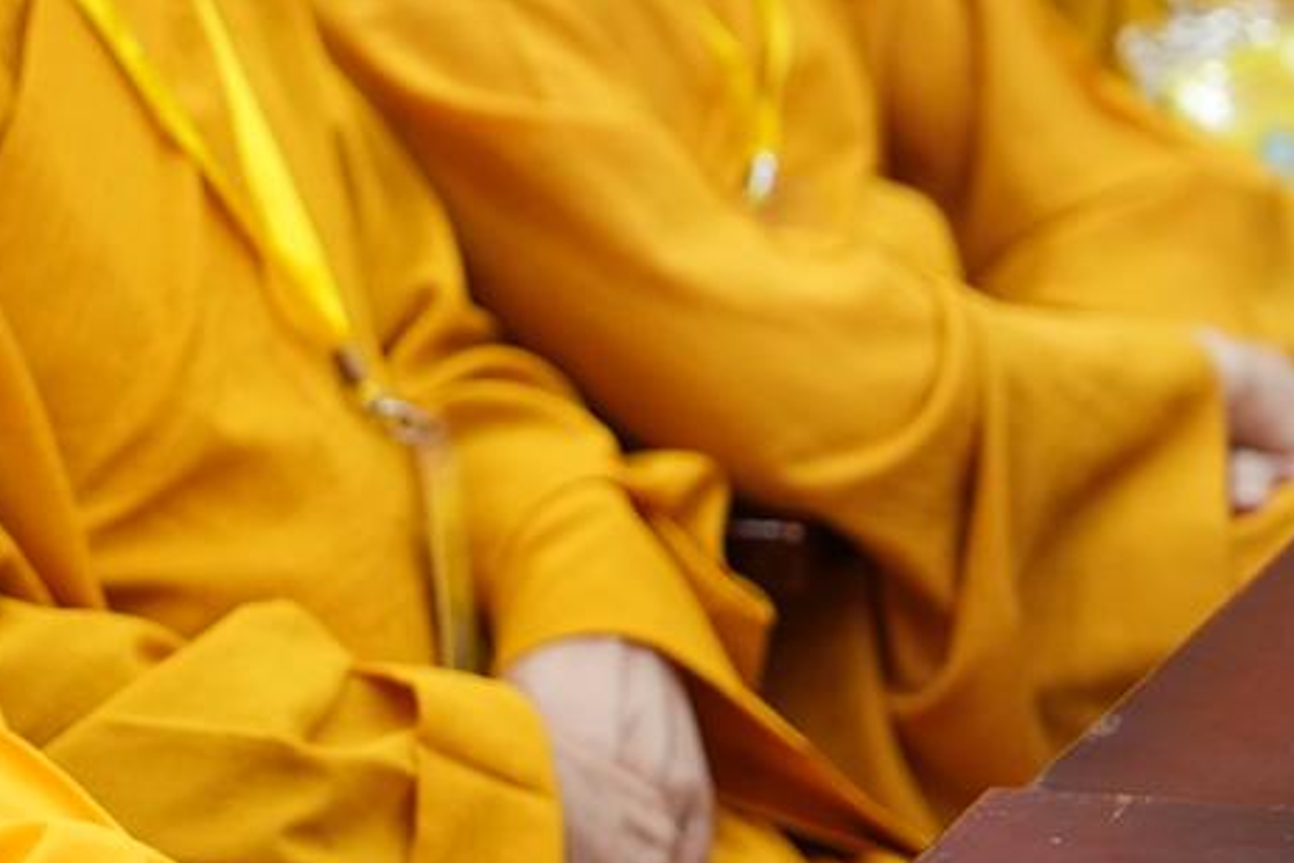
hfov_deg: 11.9
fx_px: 6074
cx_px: -266
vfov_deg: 8.1
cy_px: -92
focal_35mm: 169
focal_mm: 65
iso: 2000
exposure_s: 1/160
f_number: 2.8
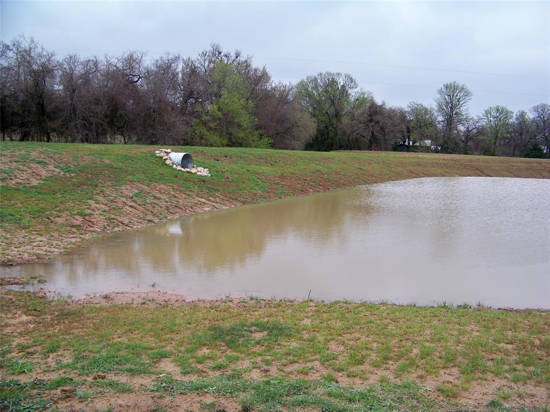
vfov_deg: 42.9
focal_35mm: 33
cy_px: 206
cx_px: 275
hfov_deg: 55.4
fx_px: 524
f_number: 2.8
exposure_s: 1/400
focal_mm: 5.85
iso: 64
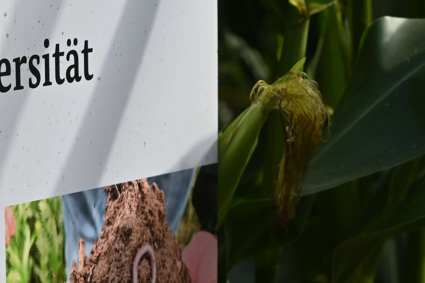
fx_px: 2553
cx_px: 133
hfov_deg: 9.5
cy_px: 143
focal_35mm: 216
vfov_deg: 6.4
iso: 110
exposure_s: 1/250
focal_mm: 55
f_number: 5.6
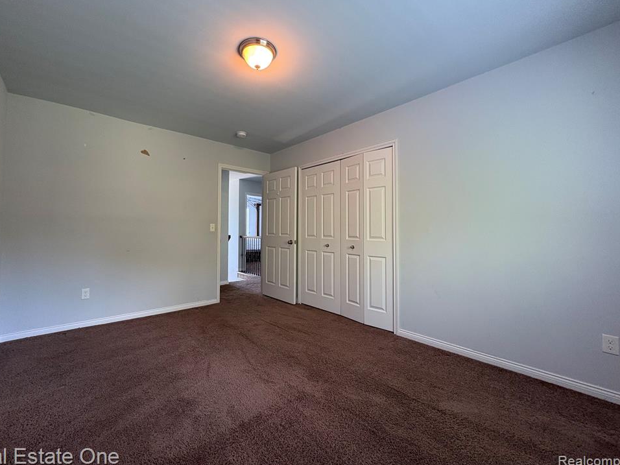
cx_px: 292
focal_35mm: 15
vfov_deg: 81.7
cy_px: 222
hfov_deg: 98.1
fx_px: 269
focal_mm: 2.22
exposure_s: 1/60
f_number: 2.2
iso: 250
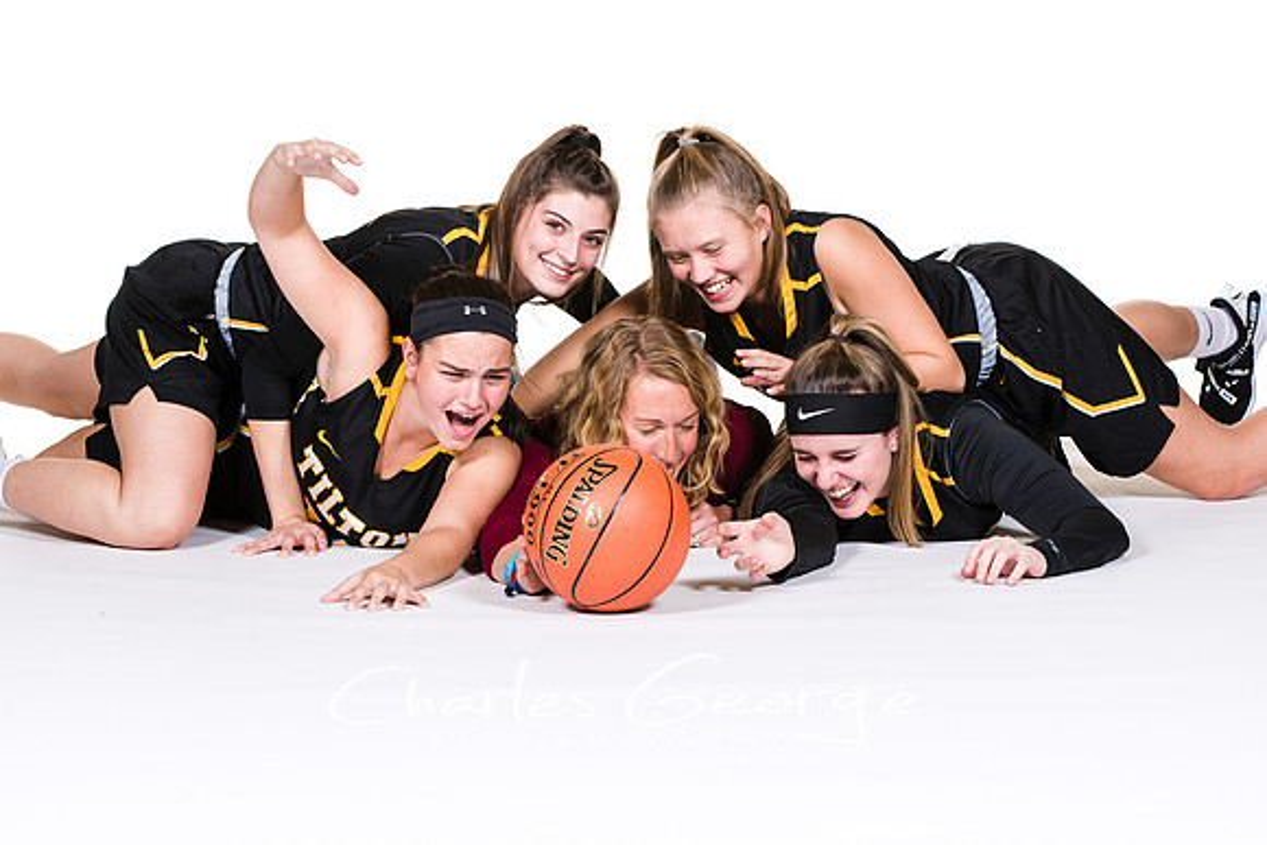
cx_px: 612
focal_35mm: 158
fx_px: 5570
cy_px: 408
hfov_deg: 13.0
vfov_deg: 8.7
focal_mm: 102
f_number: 6.3
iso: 200
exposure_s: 1/160
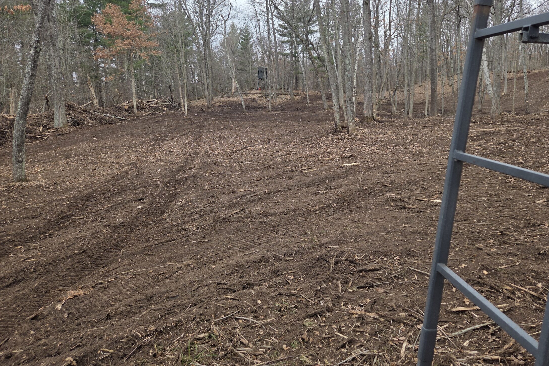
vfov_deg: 46.2
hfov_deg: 65.2
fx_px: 427
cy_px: 153
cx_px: 310
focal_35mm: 28
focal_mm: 5.4
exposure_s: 1/767
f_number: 1.8
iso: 80
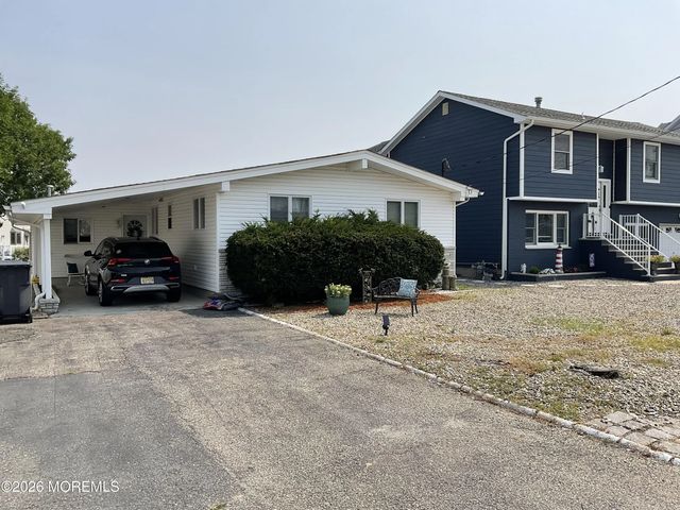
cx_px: 340
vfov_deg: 48.2
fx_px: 570
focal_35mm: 29
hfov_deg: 61.7
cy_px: 255
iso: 16
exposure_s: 1/2801
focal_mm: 3
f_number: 1.8
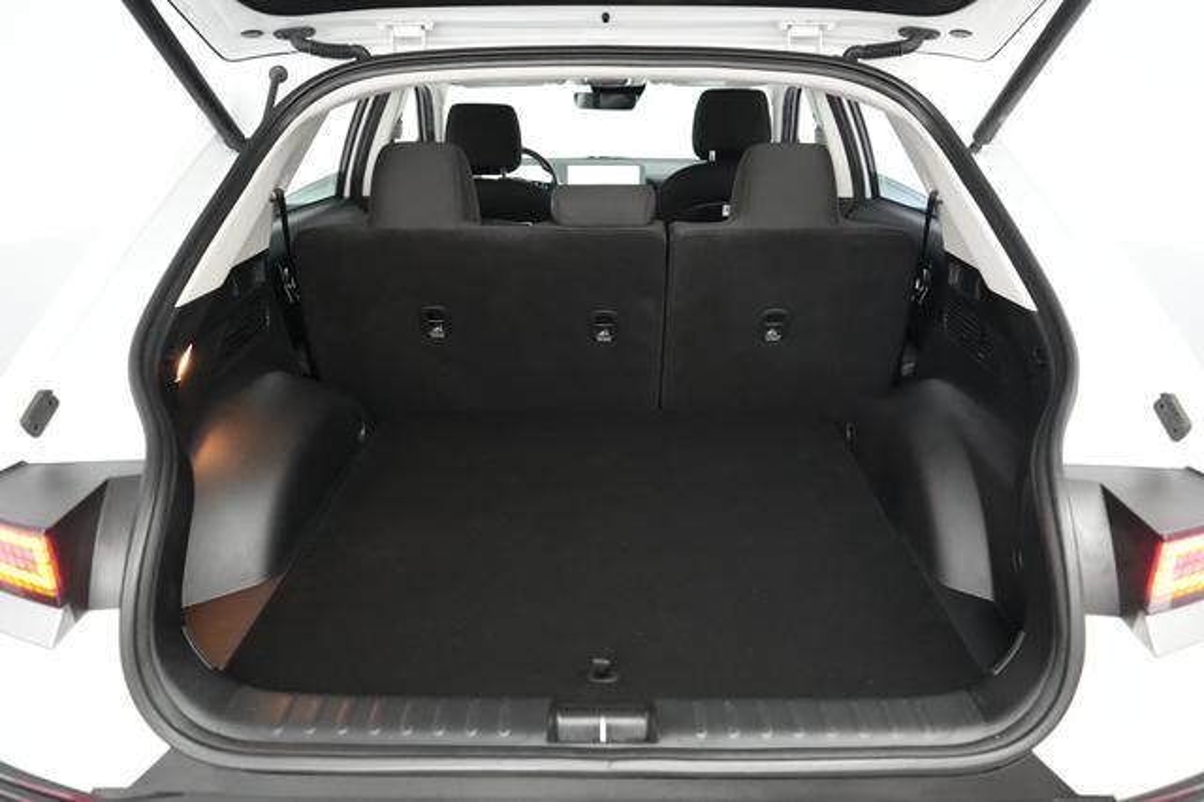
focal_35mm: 25
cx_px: 602
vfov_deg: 51.2
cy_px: 401
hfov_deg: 71.5
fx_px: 836
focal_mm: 25
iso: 8000
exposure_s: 1/160
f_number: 2.8
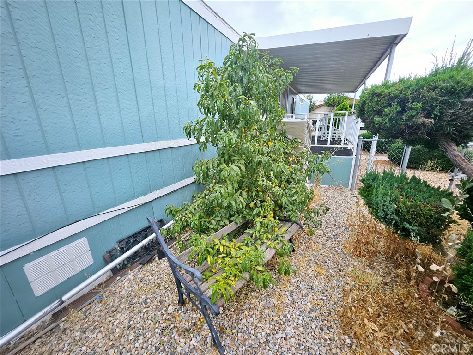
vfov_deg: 89.9
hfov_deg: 106.2
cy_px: 178
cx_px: 236
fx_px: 178
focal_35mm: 13
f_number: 2.2
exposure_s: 1/526
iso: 32
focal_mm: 1.74
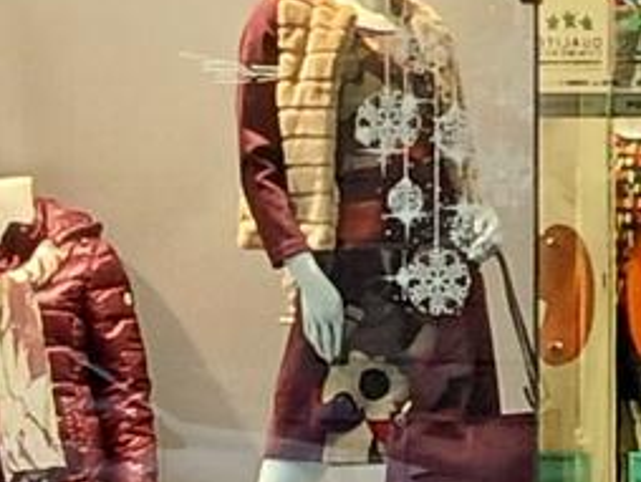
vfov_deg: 6.4
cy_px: 288
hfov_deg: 8.4
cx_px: 644
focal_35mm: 234
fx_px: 4337
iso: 687
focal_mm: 5.24
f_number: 1.7
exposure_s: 1/50
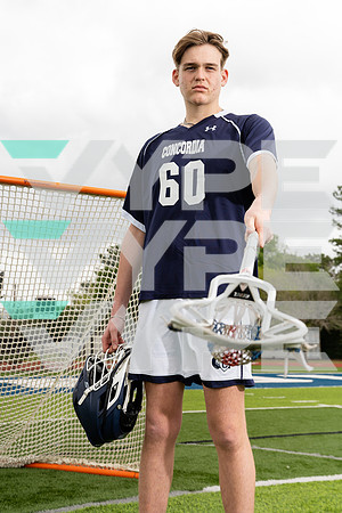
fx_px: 684
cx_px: 171
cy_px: 256
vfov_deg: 41.1
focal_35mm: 48
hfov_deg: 28.1
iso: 250
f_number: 7.1
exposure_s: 1/250
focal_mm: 48
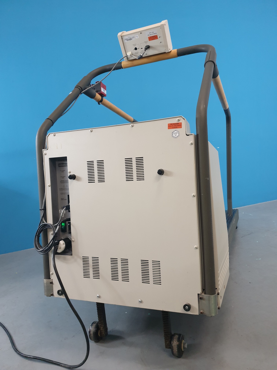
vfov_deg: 67.3
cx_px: 138
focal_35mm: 26
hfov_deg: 53.1
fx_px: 277
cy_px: 185
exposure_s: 1/50
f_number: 1.5
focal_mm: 4.3
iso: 250
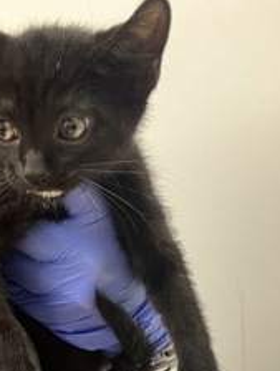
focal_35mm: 60
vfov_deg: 31.2
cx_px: 103
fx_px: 645
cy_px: 306
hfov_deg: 24.4
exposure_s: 1/40
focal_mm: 2.87
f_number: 2.2
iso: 320
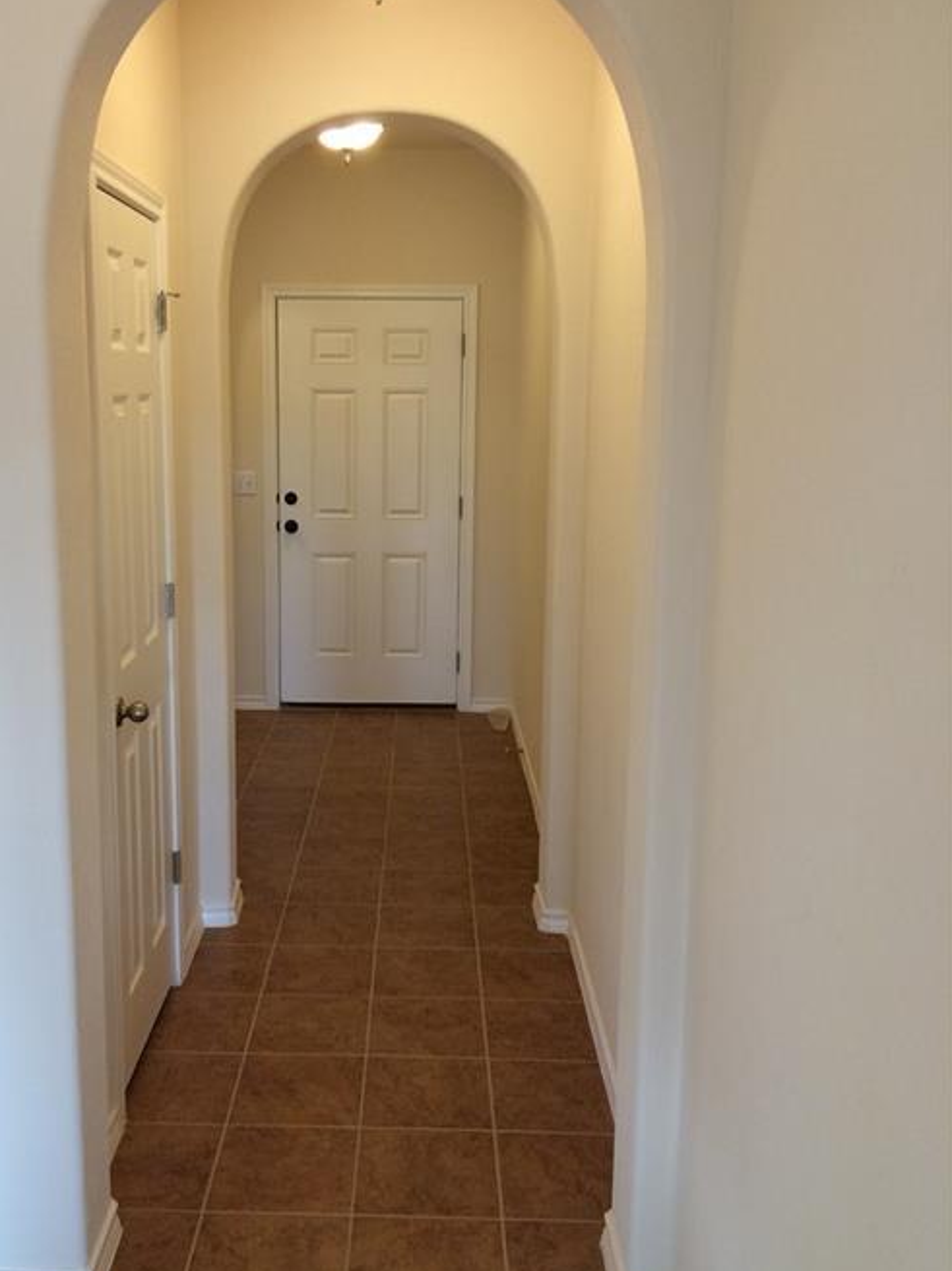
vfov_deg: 53.9
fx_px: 1247
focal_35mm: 34
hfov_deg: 41.6
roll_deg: +1.1
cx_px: 397
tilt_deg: -10.4
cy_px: 582
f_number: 2.2
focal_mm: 4.15
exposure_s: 1/30
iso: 50
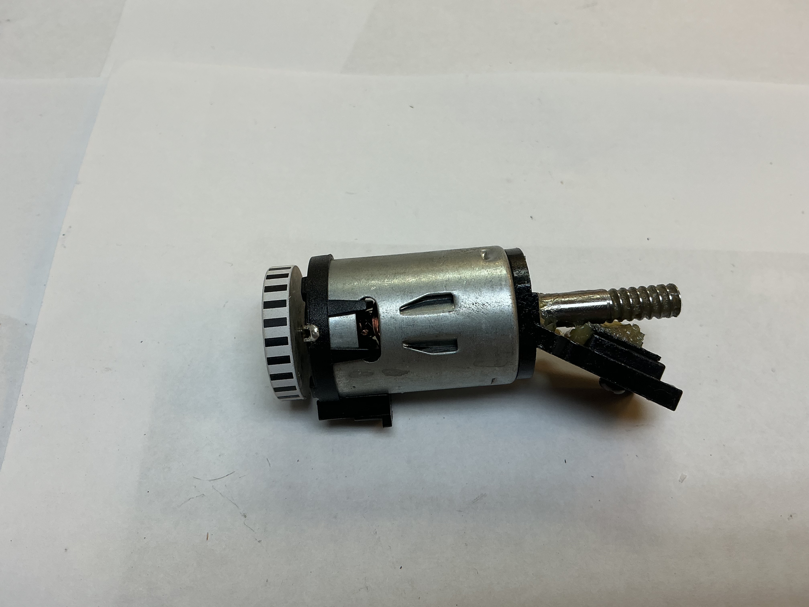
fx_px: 678
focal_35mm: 29
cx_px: 404
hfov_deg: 61.7
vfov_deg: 48.2
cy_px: 304
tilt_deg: -61.2
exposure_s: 1/120
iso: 25
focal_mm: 3
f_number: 1.8
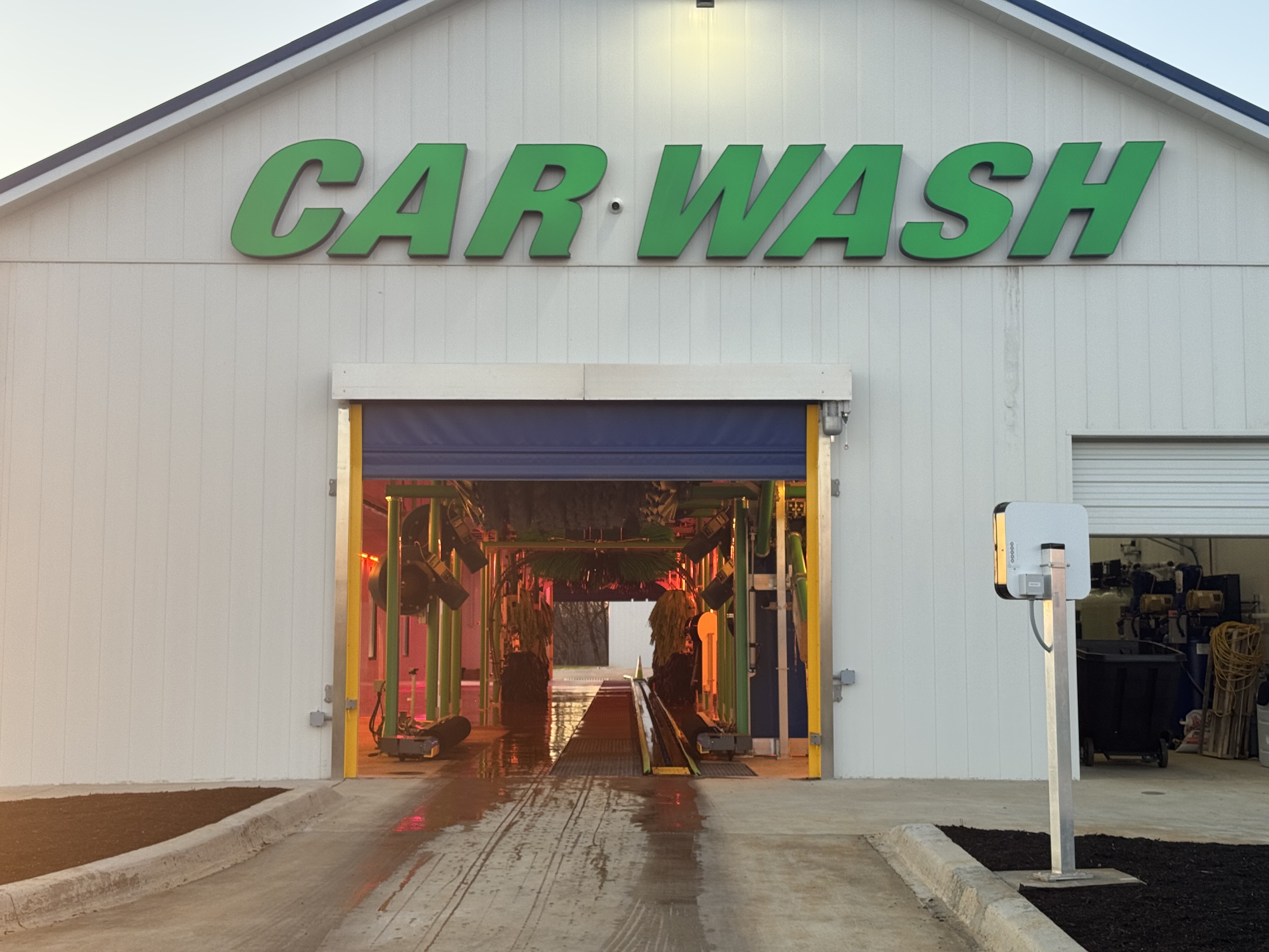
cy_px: 476
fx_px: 1760
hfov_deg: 39.7
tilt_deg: +4.6
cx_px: 634
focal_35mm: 48
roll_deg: -0.4
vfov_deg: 30.3
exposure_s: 1/214
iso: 50
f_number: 1.78
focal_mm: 6.76
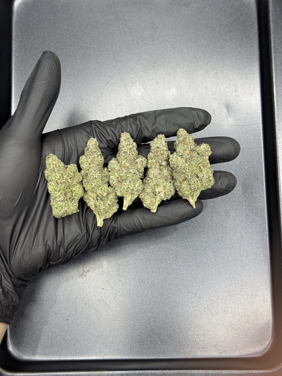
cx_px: 141
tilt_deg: -81.3
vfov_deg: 39.7
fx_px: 521
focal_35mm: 48
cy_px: 188
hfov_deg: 30.3
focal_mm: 6.76
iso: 100
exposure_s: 1/50
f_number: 1.78
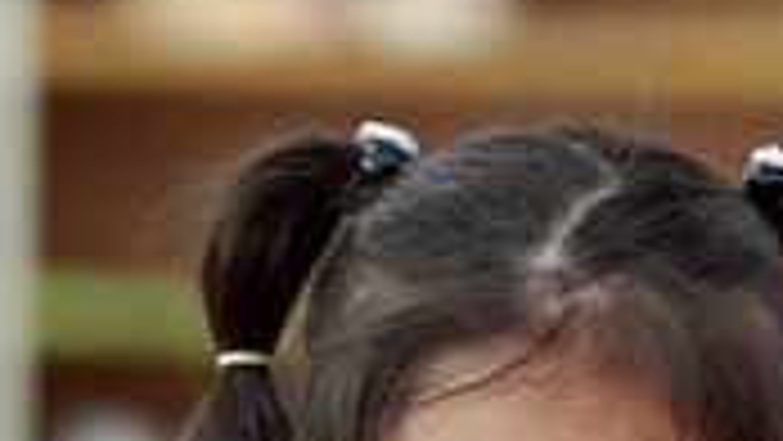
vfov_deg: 1.1
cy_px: 958
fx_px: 22492
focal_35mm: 1083
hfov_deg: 2.0
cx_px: 752
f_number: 4
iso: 2500
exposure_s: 1/250
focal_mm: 200
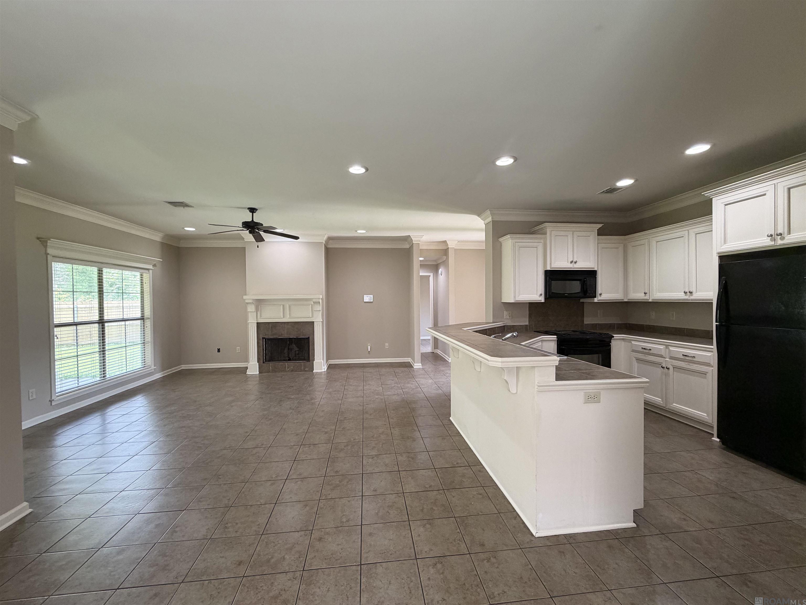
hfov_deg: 102.1
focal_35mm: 14
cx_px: 403
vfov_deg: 85.7
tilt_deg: -0.9
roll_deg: +0.8
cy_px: 302
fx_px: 326
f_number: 2.2
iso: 200
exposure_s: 1/60
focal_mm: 2.22
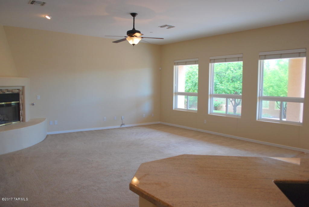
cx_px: 154
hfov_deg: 67.3
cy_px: 104
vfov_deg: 48.0
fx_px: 232
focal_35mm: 27
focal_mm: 18
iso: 200
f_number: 3.5
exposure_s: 1/50
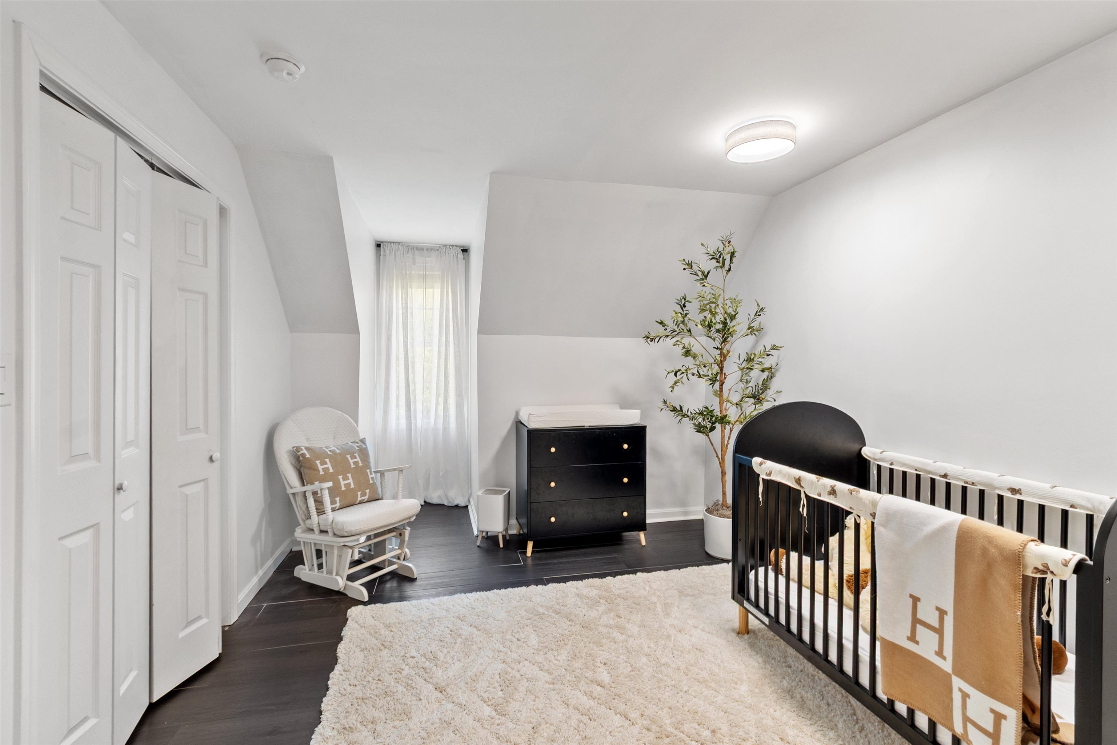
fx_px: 465
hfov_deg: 100.4
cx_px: 558
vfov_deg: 77.3
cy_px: 372
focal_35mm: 15
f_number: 8
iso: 320
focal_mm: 10
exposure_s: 1
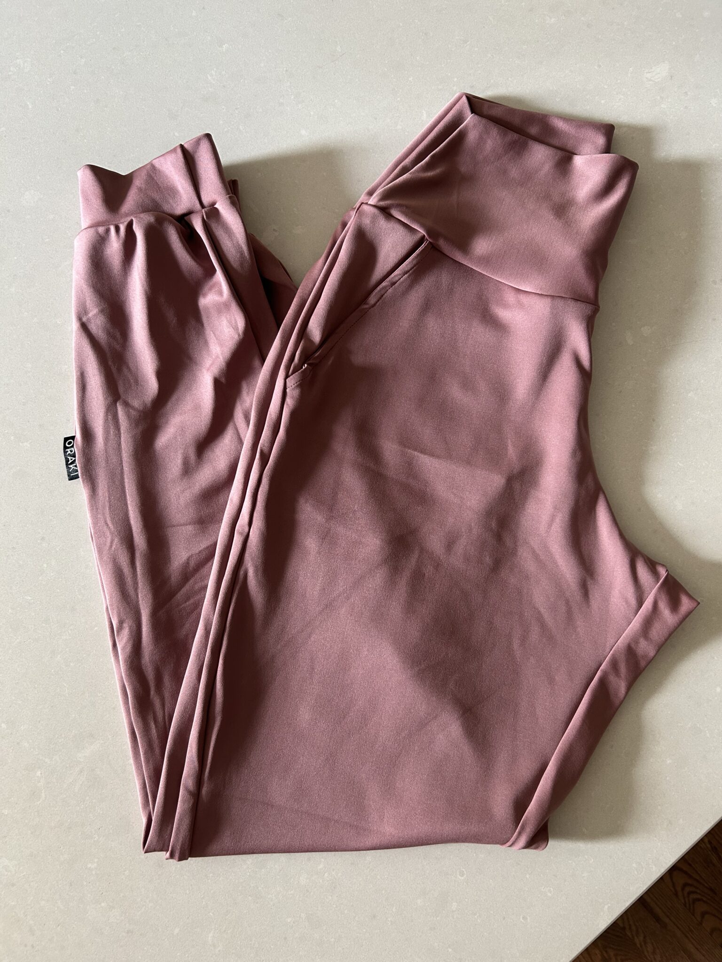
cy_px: 481
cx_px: 361
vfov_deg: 67.3
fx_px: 723
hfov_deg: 53.1
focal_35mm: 26
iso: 125
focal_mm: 5.7
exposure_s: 1/82
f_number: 1.5
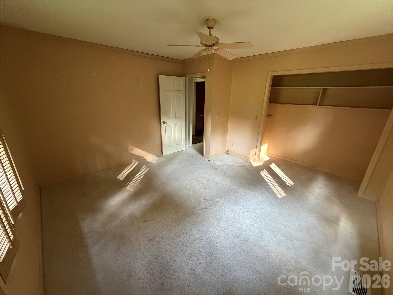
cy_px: 148
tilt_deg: -17.3
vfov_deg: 85.7
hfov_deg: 102.1
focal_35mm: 14
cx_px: 196
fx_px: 159
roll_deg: -1.1
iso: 640
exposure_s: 1/60
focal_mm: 2.22
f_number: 2.2
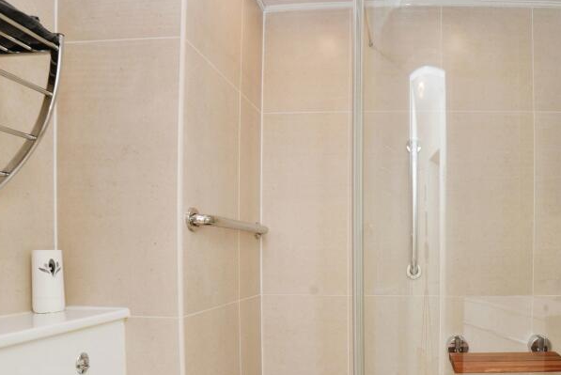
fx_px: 374
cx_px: 398
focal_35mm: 24
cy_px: 241
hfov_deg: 70.3
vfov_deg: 52.5
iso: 400
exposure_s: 1/60
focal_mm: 14
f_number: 8
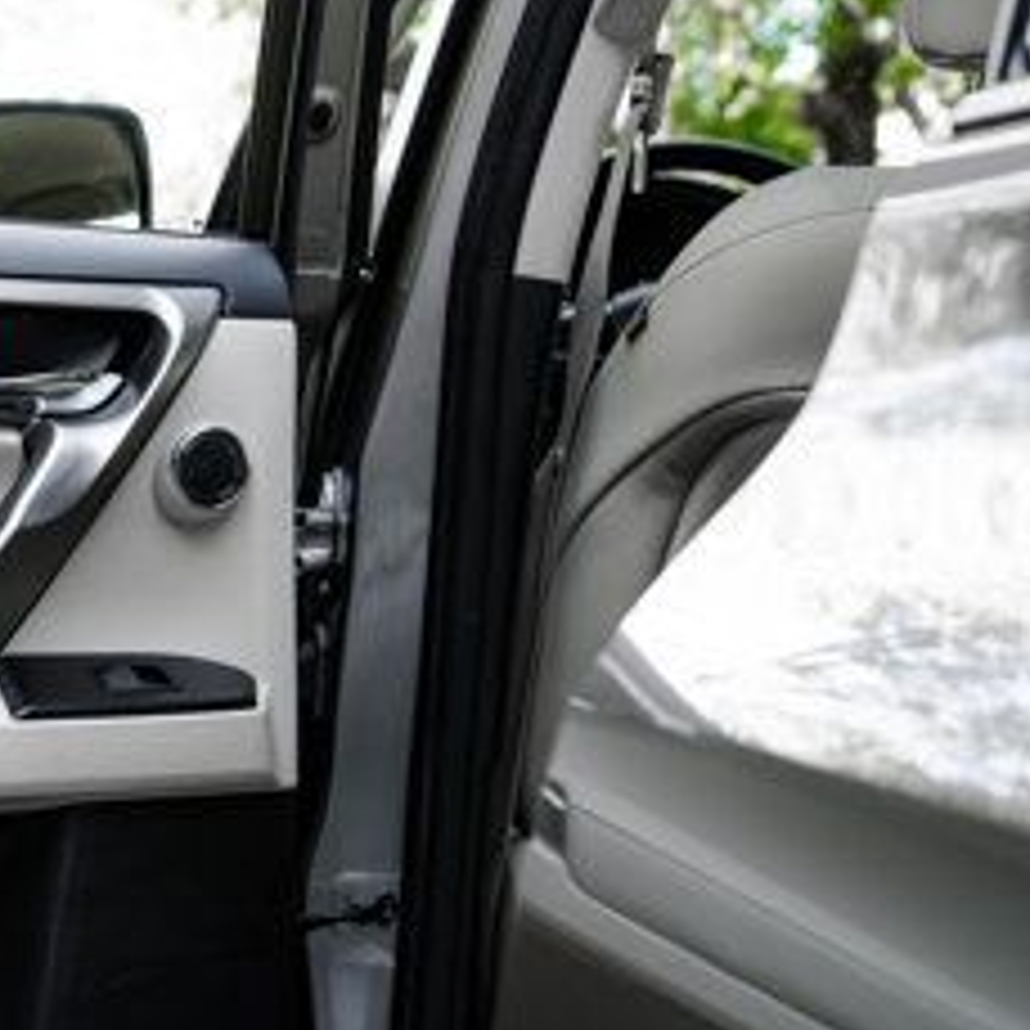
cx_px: -337
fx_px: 2558
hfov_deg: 20.6
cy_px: 632
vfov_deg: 22.7
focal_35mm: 76
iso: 1000
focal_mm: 32
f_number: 4
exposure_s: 1/200
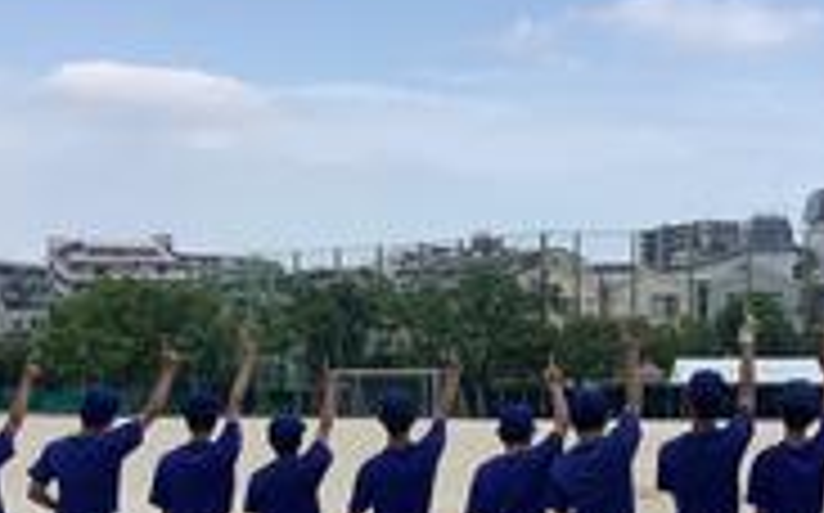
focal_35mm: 72
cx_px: 495
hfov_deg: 28.5
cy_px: 464
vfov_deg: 17.8
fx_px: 1615
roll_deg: -0.6
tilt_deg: -3.9
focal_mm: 3.3
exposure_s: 1/574
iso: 25
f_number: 2.4
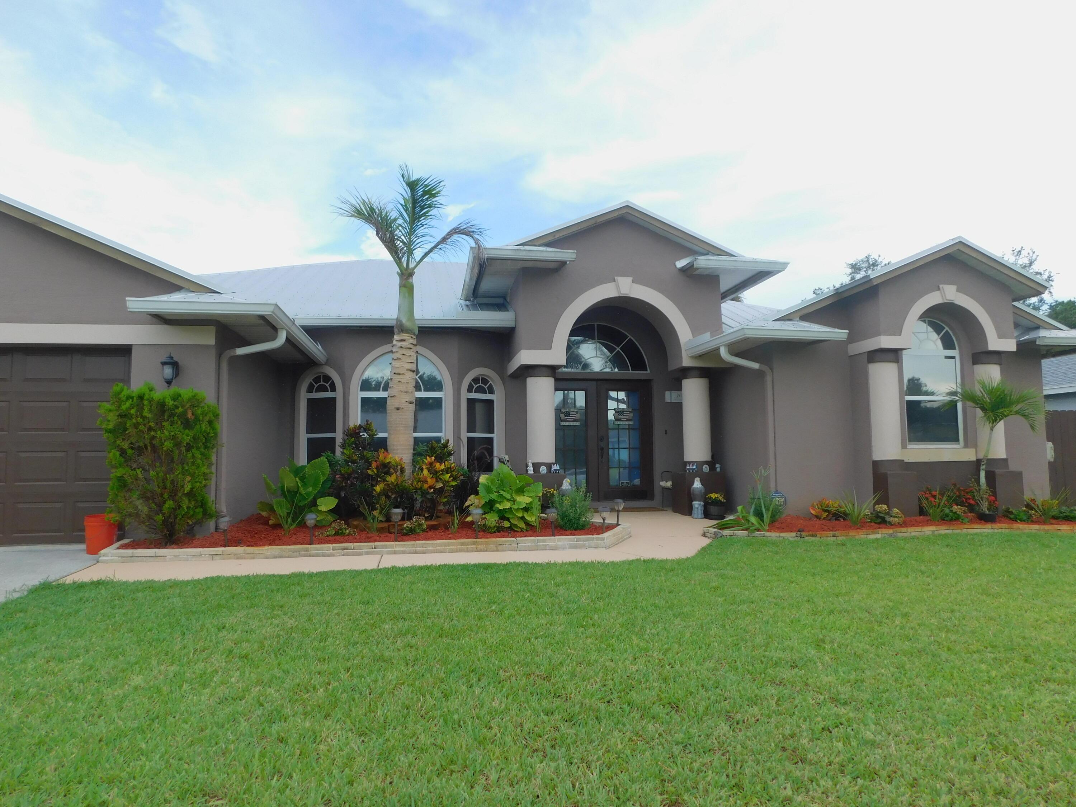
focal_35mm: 23
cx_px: 538
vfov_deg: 58.9
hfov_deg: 73.9
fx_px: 715
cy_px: 404
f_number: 3
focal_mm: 4
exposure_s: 1/500
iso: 125
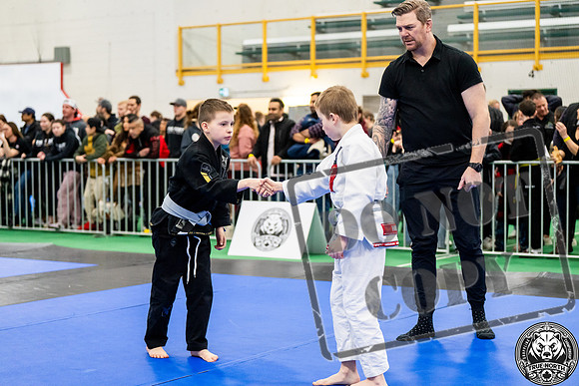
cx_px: 290
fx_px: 1126
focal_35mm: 70
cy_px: 193
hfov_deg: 28.8
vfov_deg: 19.5
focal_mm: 70
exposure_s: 1/500
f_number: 2.8
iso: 4000
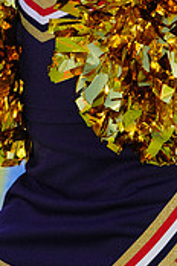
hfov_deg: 2.1
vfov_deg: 3.1
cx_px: 142
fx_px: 4904
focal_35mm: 665
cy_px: -101
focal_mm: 200
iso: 100
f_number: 8
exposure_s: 1/250
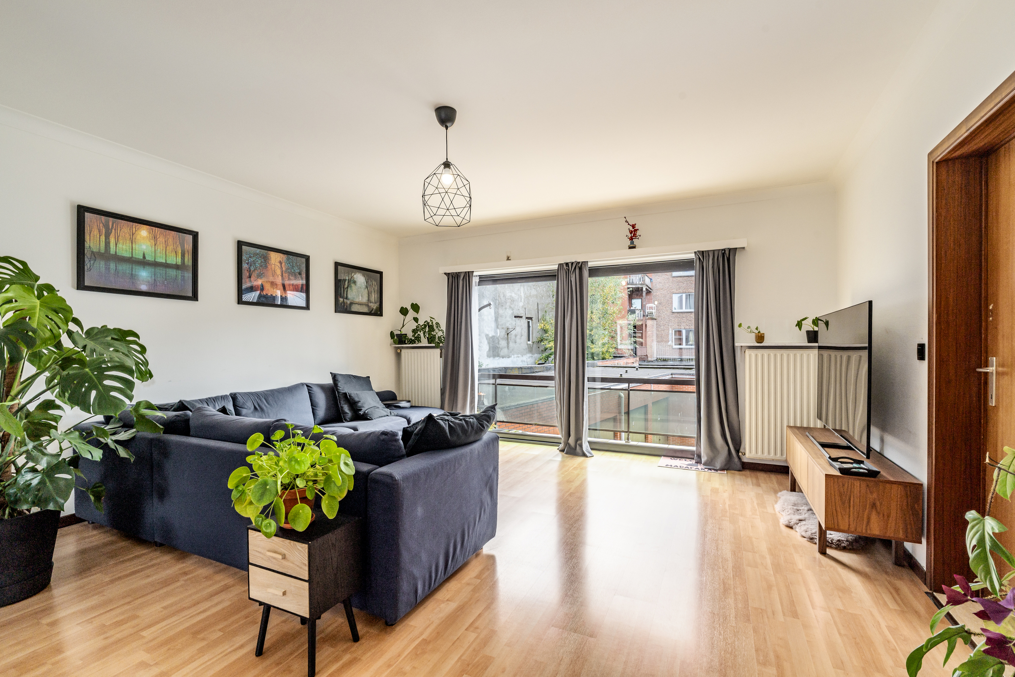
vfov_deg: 73.7
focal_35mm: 16
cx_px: 508
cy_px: 338
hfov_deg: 96.7
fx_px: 451
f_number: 11
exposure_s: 1/20
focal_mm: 16
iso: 250
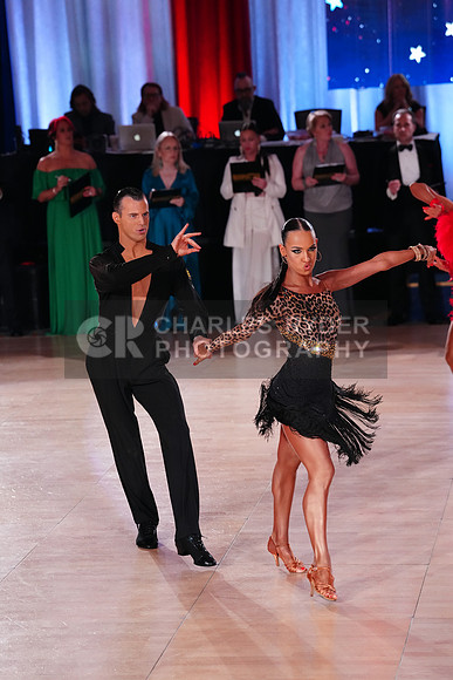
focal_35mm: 132
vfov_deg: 15.5
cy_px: 340
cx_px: 226
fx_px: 2490
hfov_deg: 10.4
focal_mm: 132
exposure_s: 1/500
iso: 4000
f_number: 4
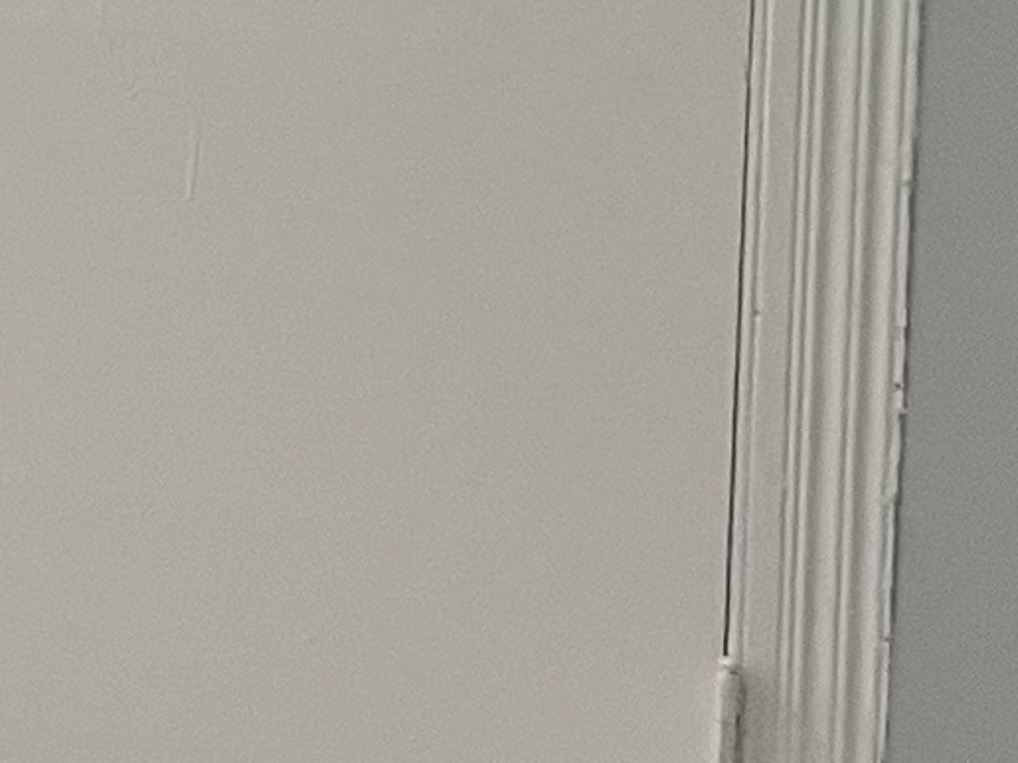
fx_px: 4557
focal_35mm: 155
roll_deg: +0.4
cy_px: -397
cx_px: -1698
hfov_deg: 10.4
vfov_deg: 9.3
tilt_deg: -4.6
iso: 80
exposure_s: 1/60
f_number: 1.6
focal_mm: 5.1
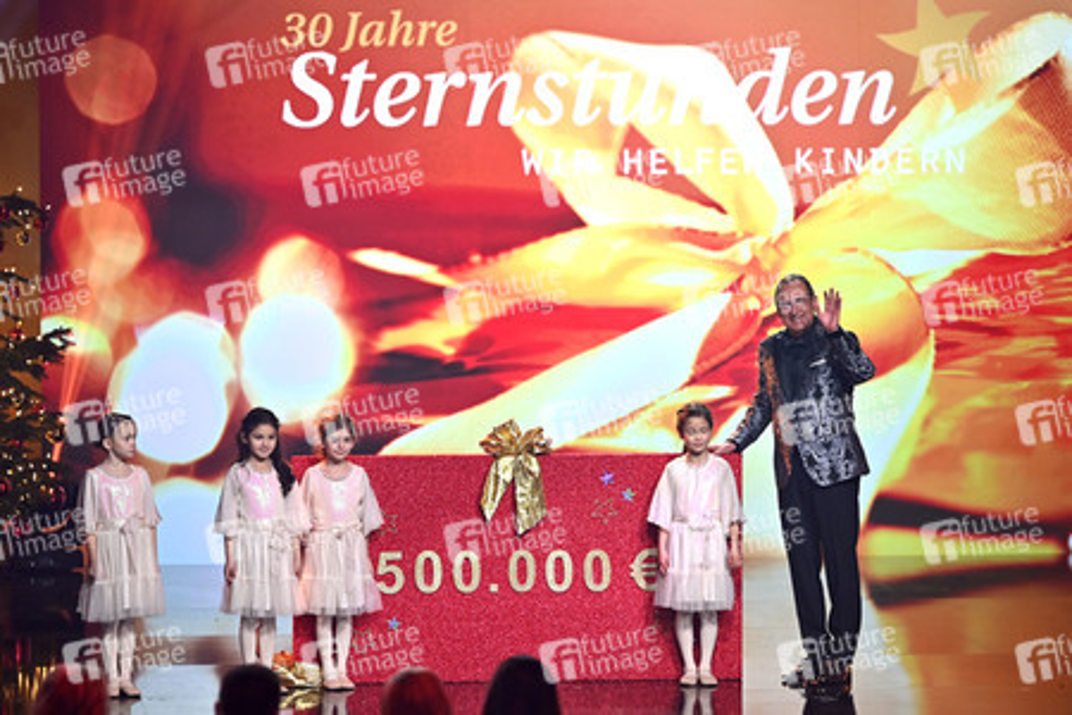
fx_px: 4615
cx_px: 536
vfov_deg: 8.9
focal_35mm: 155
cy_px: 358
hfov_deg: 13.2
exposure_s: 1/400
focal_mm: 155
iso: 1600
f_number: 2.8
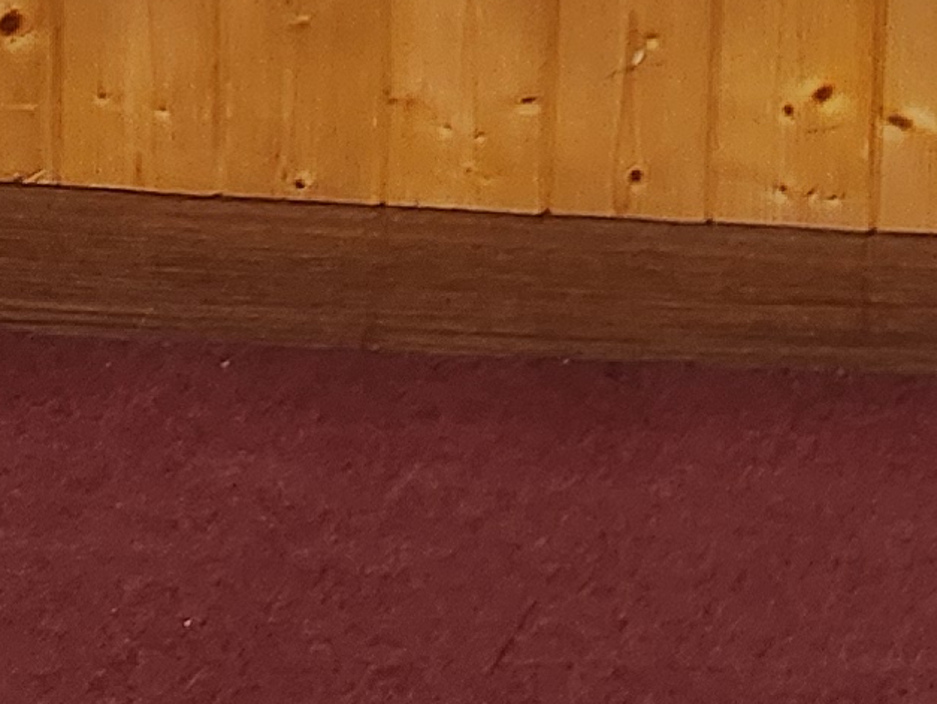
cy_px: -1436
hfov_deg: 10.9
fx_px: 4144
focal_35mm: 153
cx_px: 2279
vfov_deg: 8.2
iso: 400
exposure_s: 1/120
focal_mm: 5
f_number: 1.8
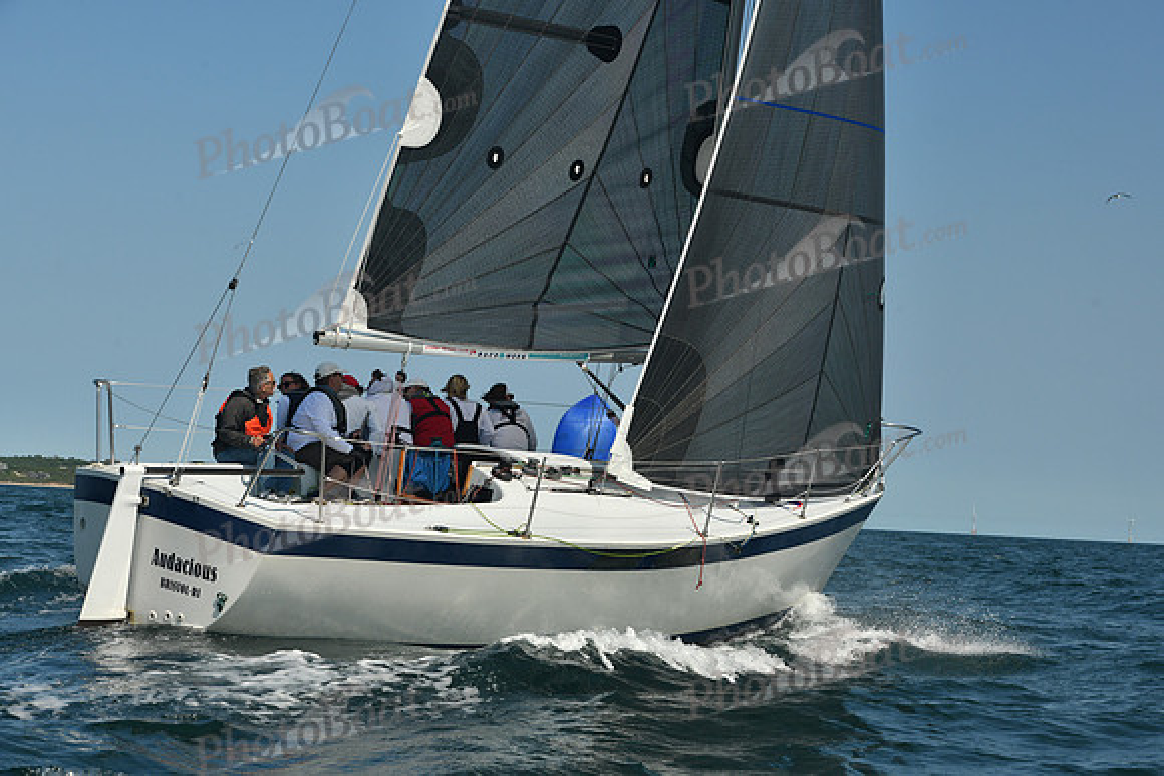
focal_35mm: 70
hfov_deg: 28.8
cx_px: 582
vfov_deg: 19.5
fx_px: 2264
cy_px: 388
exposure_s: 1/640
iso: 320
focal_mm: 70
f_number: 9
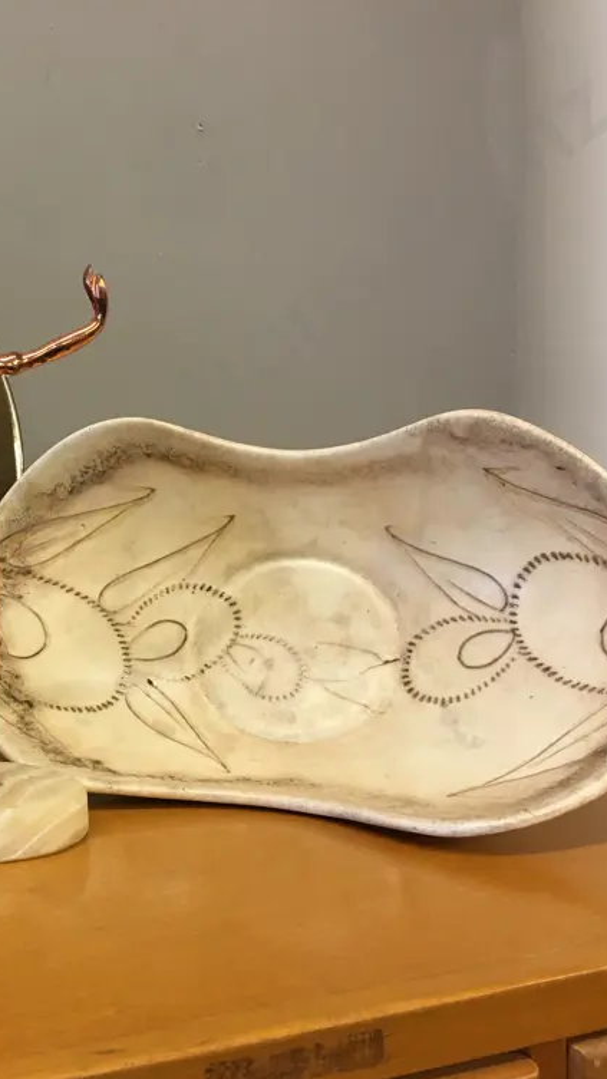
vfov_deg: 47.4
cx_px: 14
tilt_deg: -2.5
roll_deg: +0.6
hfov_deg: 26.4
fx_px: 1230
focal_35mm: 43
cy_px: 540
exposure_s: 1/33
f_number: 2.2
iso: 50
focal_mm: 4.15
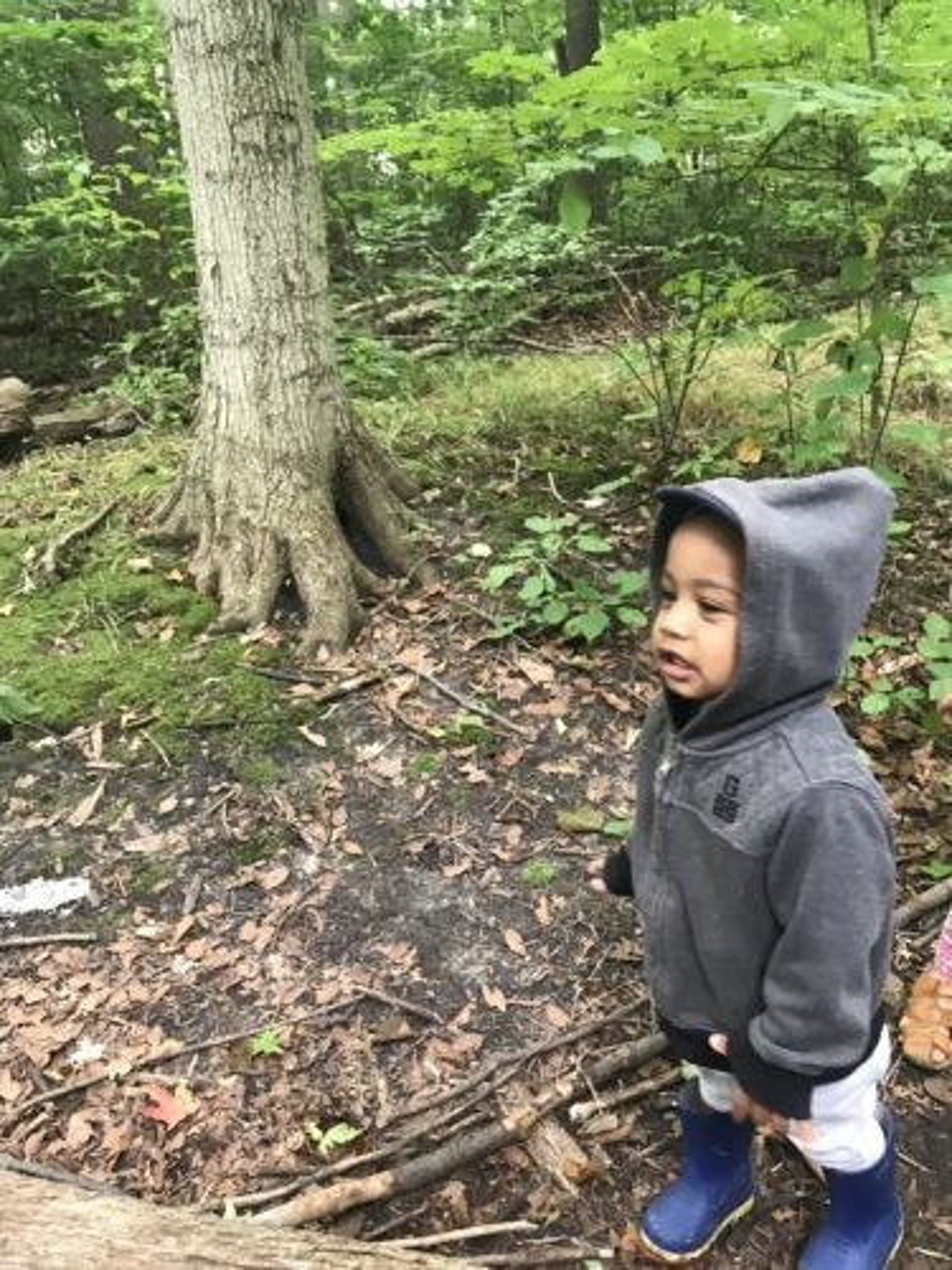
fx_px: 1027
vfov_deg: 63.4
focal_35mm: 28
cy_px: 635
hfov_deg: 49.7
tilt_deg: -19.8
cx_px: 476
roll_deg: +5.4
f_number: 1.8
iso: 64
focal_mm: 3.99
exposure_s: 1/15
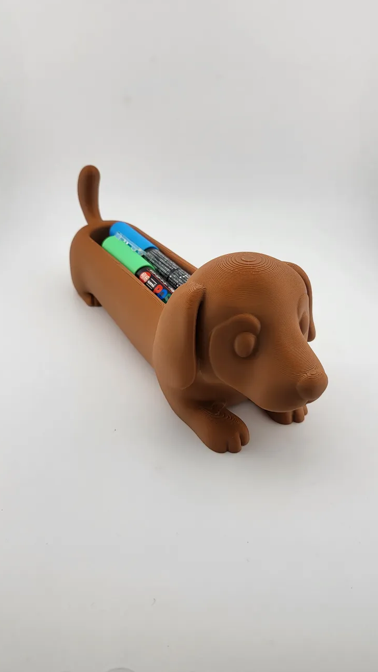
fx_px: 481
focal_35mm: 27
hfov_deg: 42.9
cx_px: 197
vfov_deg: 69.8
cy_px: 326
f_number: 1.8
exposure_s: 1/667
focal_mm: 5
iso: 40
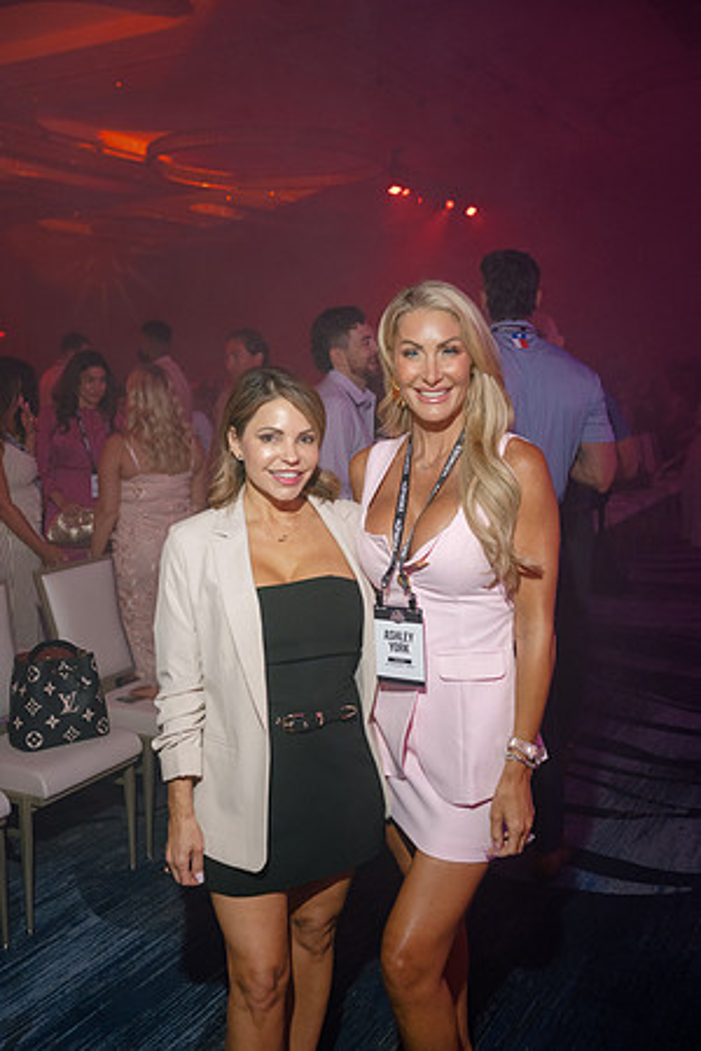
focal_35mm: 35
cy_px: 526
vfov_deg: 54.4
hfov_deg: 37.9
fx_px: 1022
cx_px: 350
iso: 1250
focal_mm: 35
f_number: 4
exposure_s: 1/160
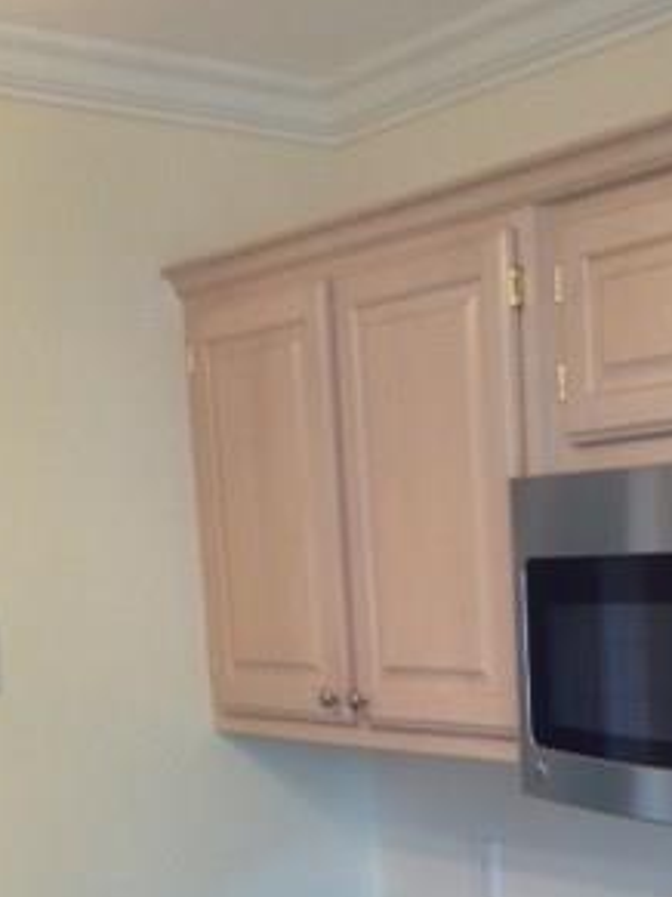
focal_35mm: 77
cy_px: 971
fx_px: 1995
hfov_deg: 18.7
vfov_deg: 23.8
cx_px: 654
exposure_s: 1/20
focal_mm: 4.28
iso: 160
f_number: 2.4
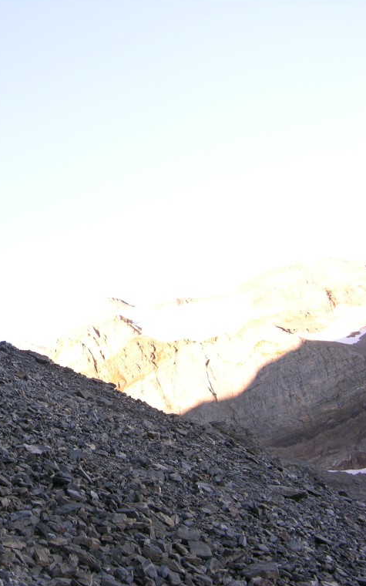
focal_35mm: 50
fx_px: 798
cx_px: -24
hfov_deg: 24.3
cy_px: 291
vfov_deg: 40.3
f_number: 3.5
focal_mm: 8.9
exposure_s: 1/64.4
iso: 50
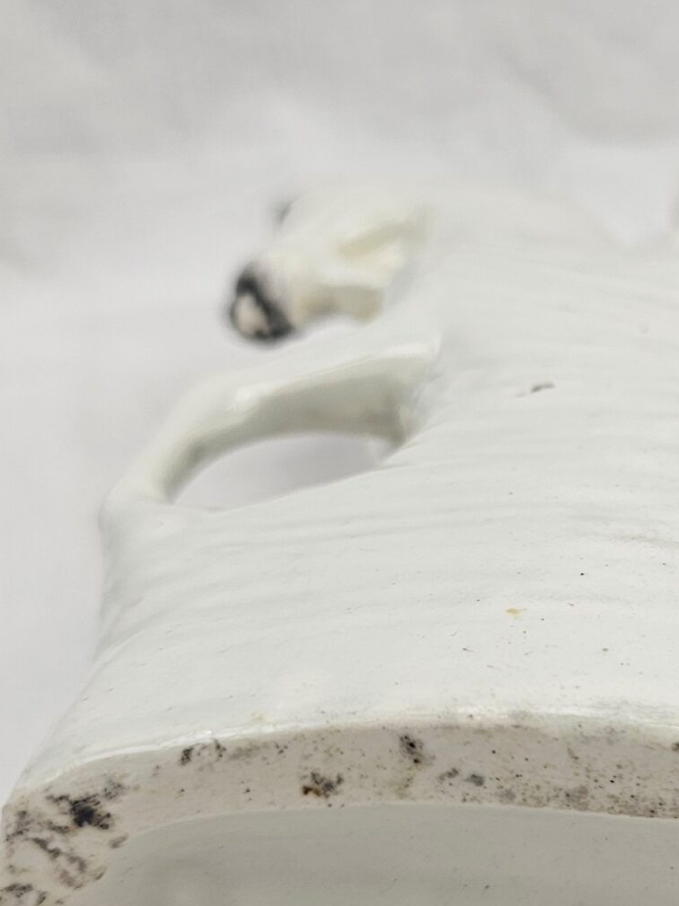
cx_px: 744
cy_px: 487
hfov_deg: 23.7
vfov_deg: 33.2
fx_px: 1517
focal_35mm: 58
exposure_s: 1/100
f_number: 1.7
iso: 25
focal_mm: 6.3
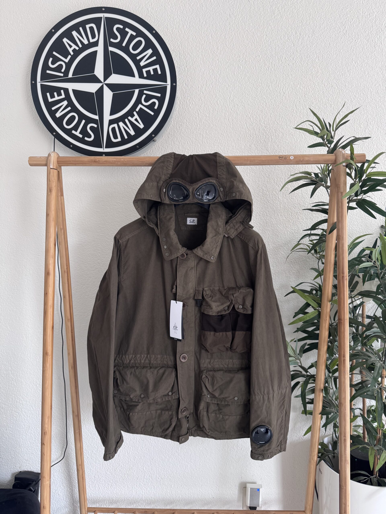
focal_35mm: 24
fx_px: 357
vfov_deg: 71.6
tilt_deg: -4.2
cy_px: 257
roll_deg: +0.3
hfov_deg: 56.8
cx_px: 193
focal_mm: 6.76
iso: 200
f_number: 1.78
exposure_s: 1/121
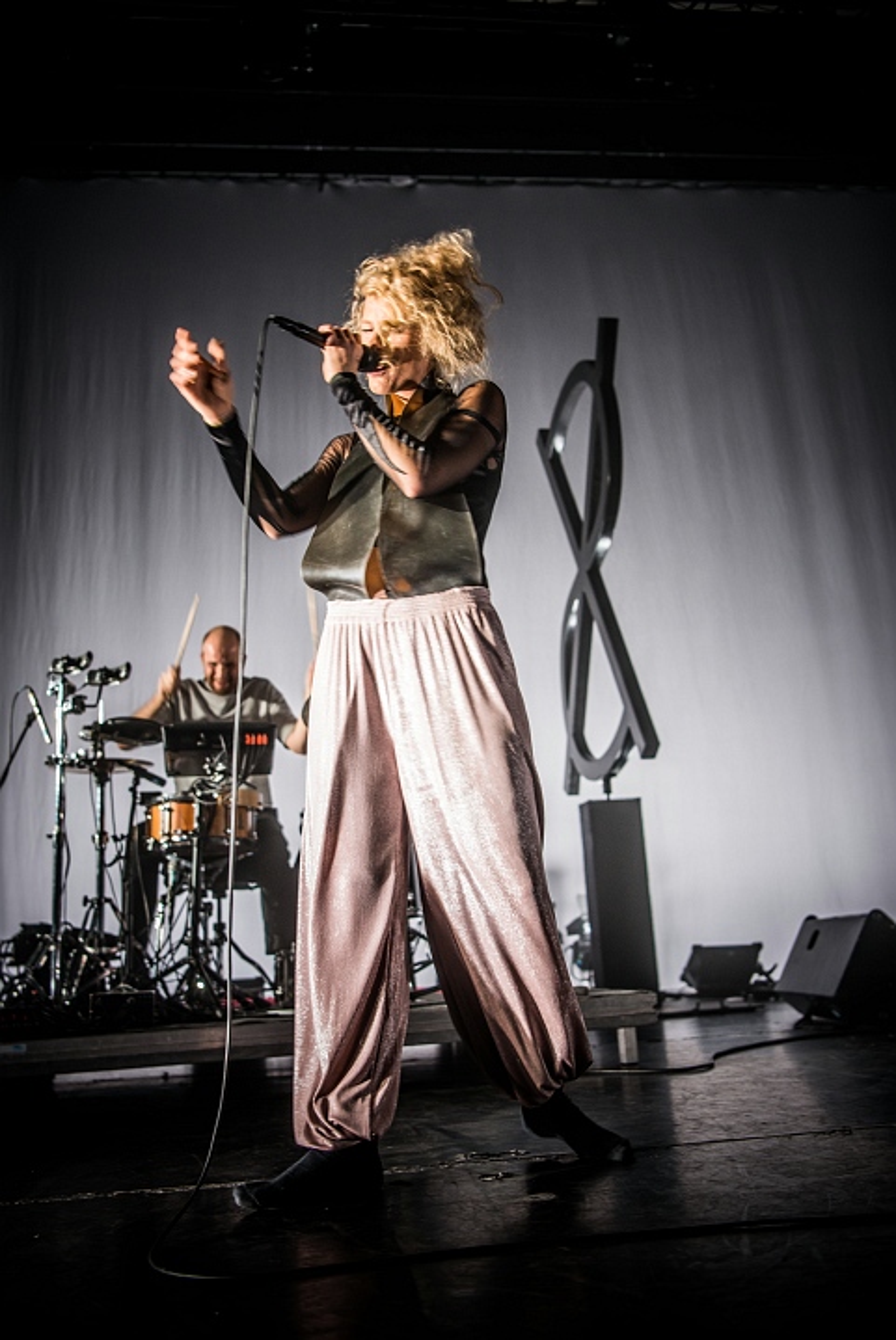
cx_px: 448
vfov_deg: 60.3
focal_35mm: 31
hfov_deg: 42.4
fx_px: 1156
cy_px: 670
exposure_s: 1/80
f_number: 2.8
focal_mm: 31
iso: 800
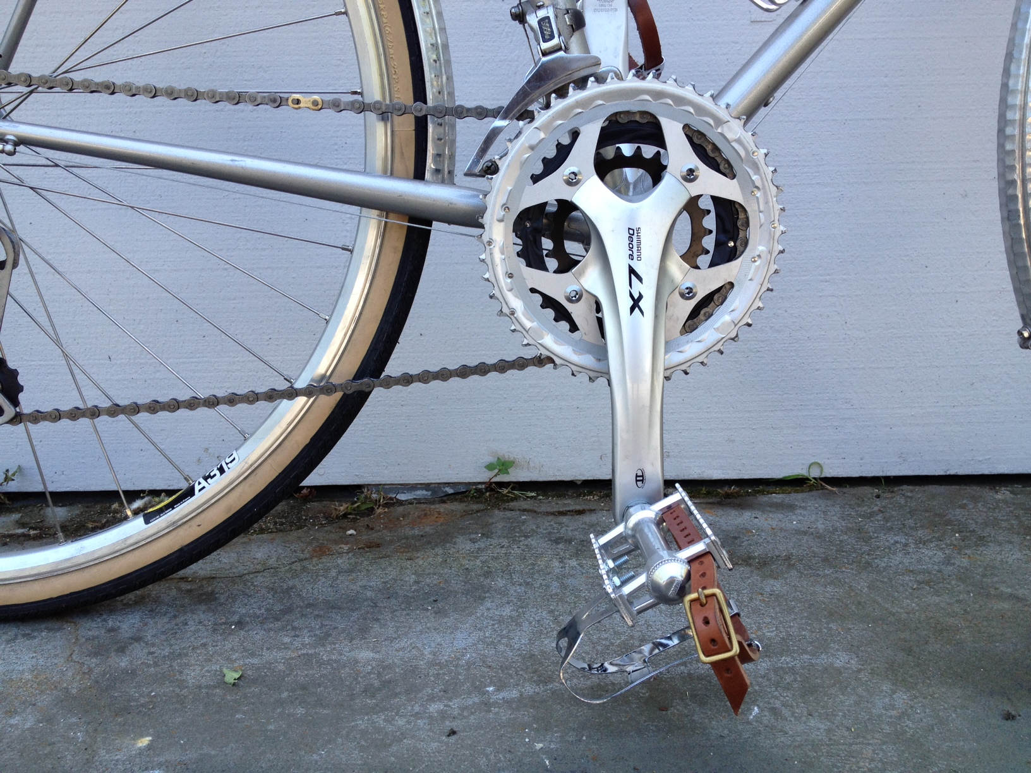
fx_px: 1042
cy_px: 386
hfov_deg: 52.6
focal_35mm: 35
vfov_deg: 40.7
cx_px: 516
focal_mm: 4.28
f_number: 2.4
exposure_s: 1/158
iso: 64
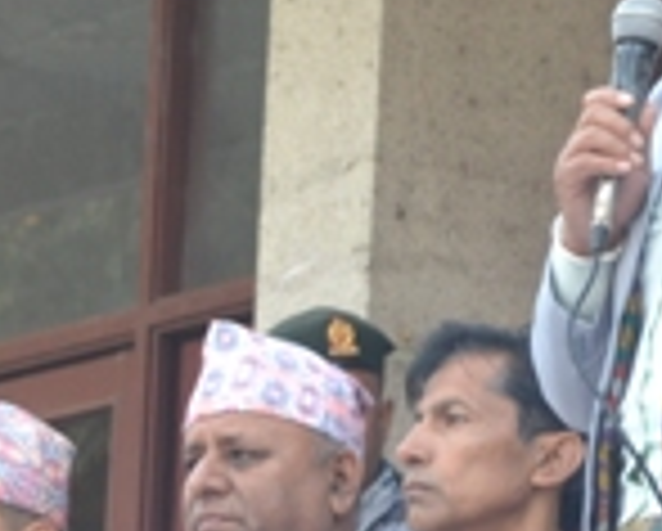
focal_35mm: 306
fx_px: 6003
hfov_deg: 6.3
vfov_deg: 5.1
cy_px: 421
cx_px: -185
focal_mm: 50
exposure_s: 1/60
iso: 400
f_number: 5.6
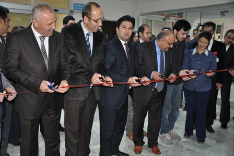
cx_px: 117
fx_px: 214
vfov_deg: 39.9
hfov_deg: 57.3
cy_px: 78
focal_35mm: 33
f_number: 3.8
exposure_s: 1/60
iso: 800
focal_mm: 22
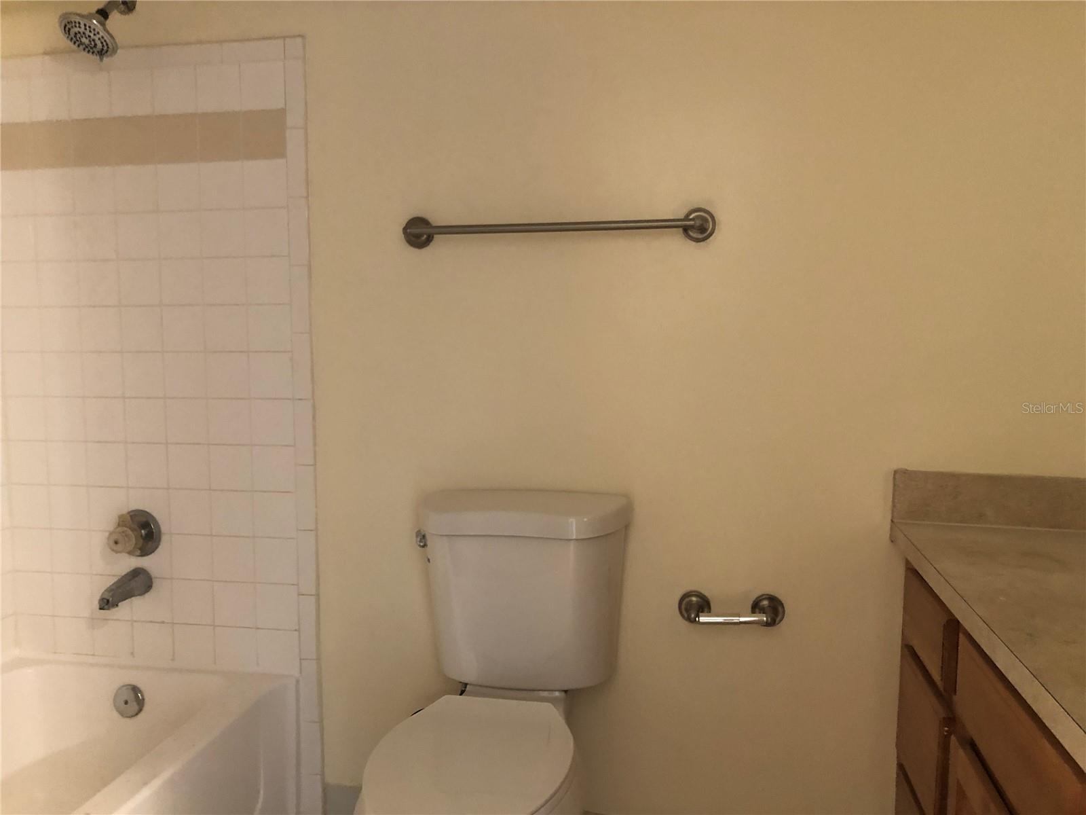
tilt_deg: -4.5
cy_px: 408
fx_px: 878
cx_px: 543
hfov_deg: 63.4
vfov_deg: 49.7
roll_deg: +0.0
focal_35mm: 28
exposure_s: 1/13
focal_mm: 3.99
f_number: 1.8
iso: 100
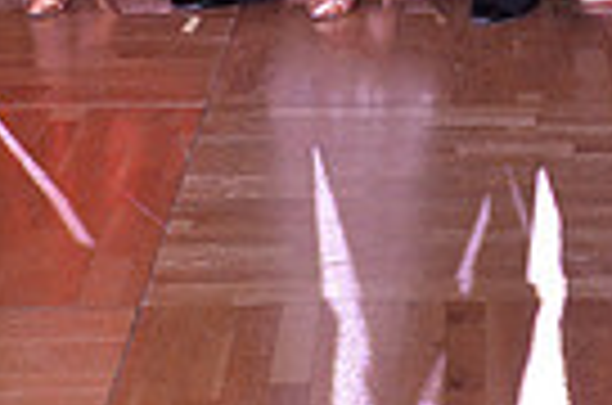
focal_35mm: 171
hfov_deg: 11.8
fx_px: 2900
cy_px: -376
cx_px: 716
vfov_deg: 7.7
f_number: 5.6
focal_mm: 40
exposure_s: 1/250
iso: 2500
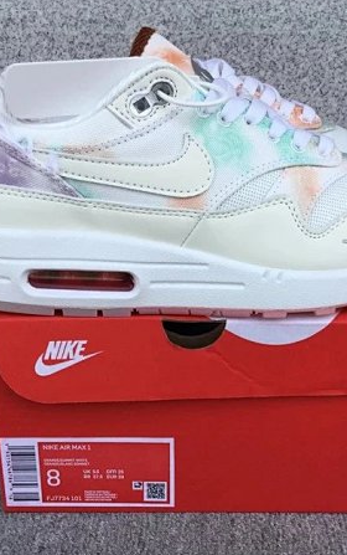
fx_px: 710
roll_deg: +0.8
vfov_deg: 42.6
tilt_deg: -21.5
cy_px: 282
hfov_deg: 27.4
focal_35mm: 47
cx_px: 209
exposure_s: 1/566
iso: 25
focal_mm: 3.3
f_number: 2.4
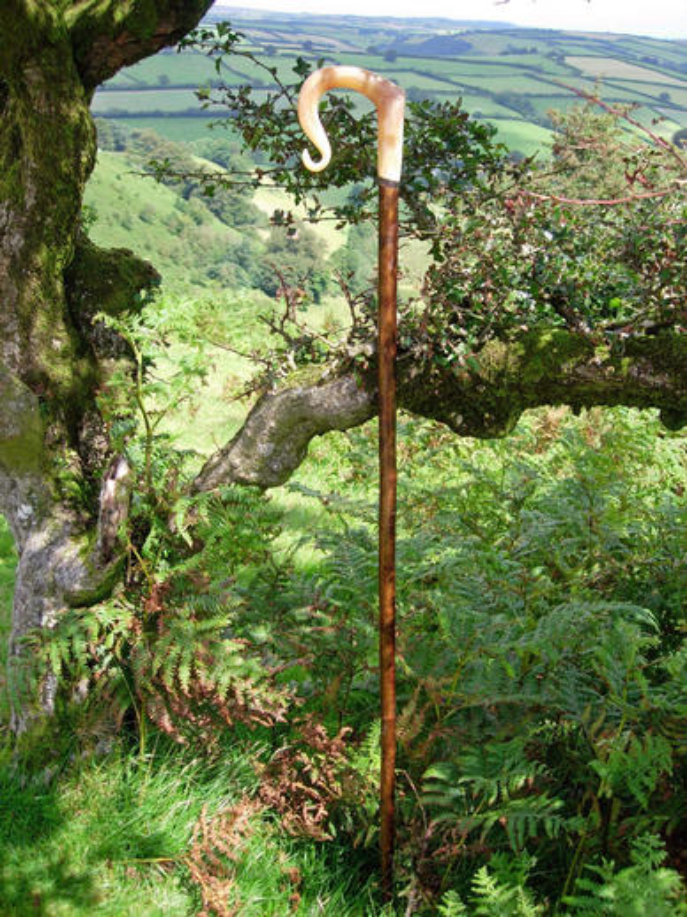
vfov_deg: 49.0
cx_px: 344
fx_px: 1006
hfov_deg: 37.7
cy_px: 458
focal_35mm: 38
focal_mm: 7.8
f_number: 2.8
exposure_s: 1/406
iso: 64
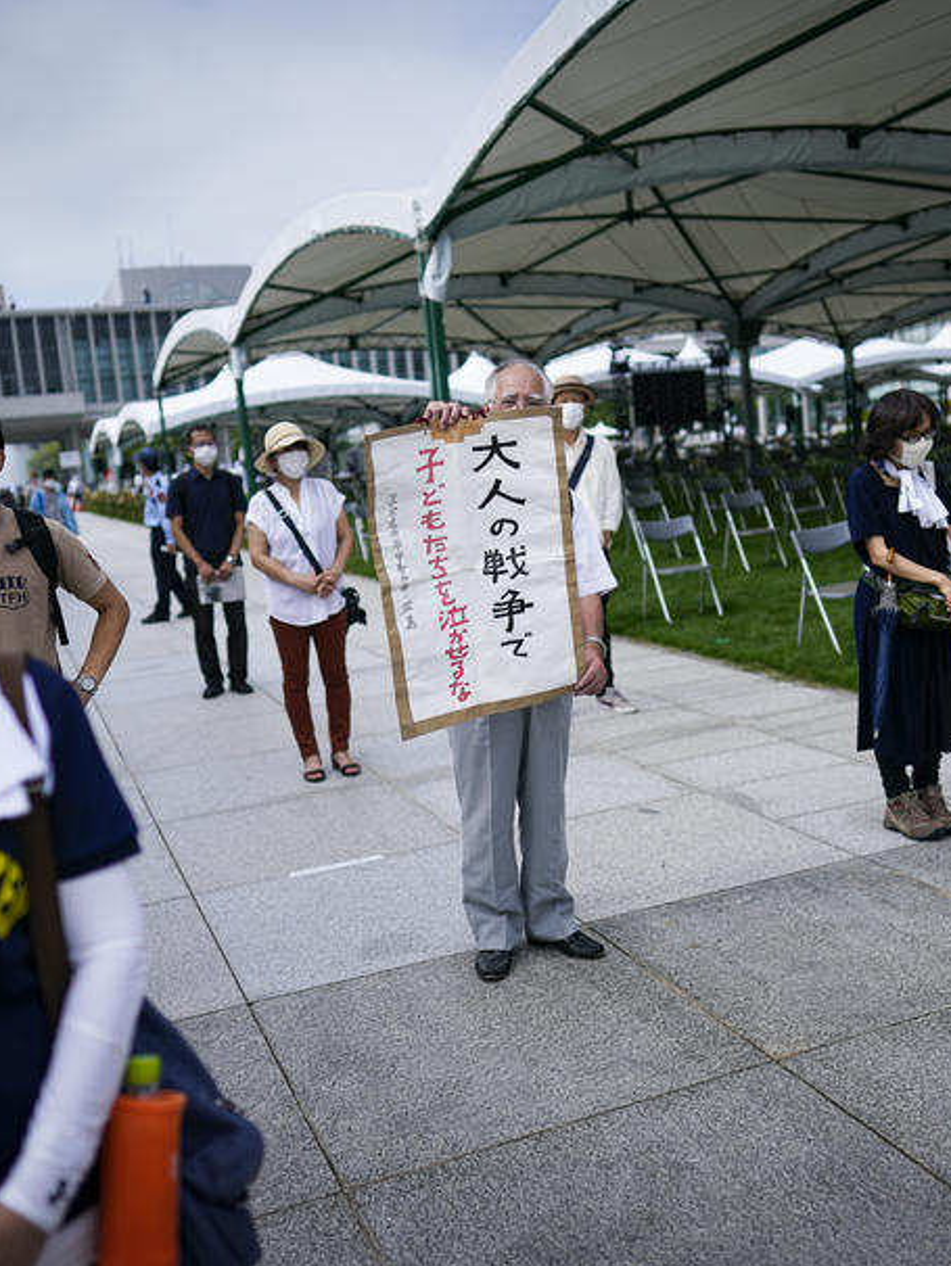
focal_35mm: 35
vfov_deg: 52.6
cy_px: 636
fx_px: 1281
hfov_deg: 40.7
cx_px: 523
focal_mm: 24
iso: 160
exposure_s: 1/16000
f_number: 1.6
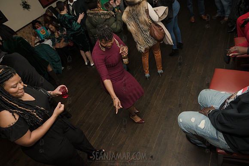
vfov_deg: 53.2
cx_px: 124
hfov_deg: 73.7
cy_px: 83
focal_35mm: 24
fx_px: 166
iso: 1600
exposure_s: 1/250
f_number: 4.5
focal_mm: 24
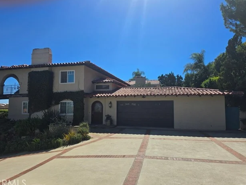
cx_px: 118
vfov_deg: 56.8
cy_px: 92
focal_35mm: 24
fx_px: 171
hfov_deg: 71.6
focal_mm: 6.3
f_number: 1.7
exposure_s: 1/1070
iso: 12
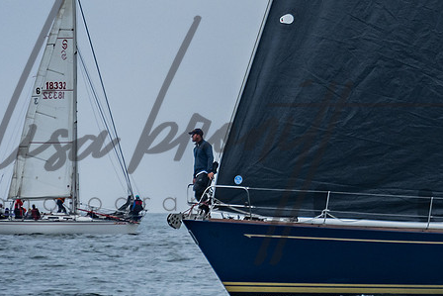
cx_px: 481
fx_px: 6228
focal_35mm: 506
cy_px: -150
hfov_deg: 4.1
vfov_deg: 2.7
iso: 320
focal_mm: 145
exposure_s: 1/1600
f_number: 6.3
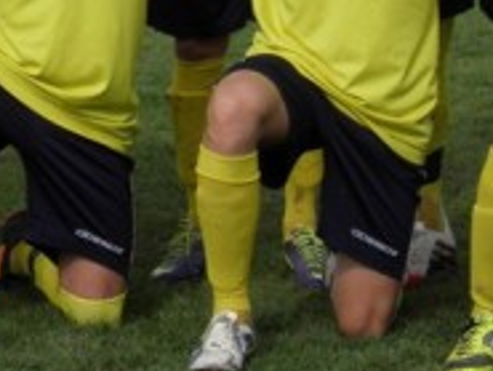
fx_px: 4261
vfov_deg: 4.9
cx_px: 77
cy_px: -177
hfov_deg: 6.6
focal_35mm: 299
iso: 50
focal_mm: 15.2
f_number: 5.6
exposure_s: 1/400
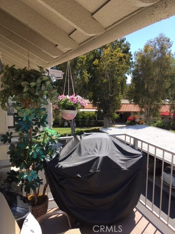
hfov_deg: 48.2
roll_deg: +1.0
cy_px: 117
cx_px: 88
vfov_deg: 61.7
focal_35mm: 29
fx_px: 195
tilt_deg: -10.3
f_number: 2.2
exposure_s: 1/739
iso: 25
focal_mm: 4.15
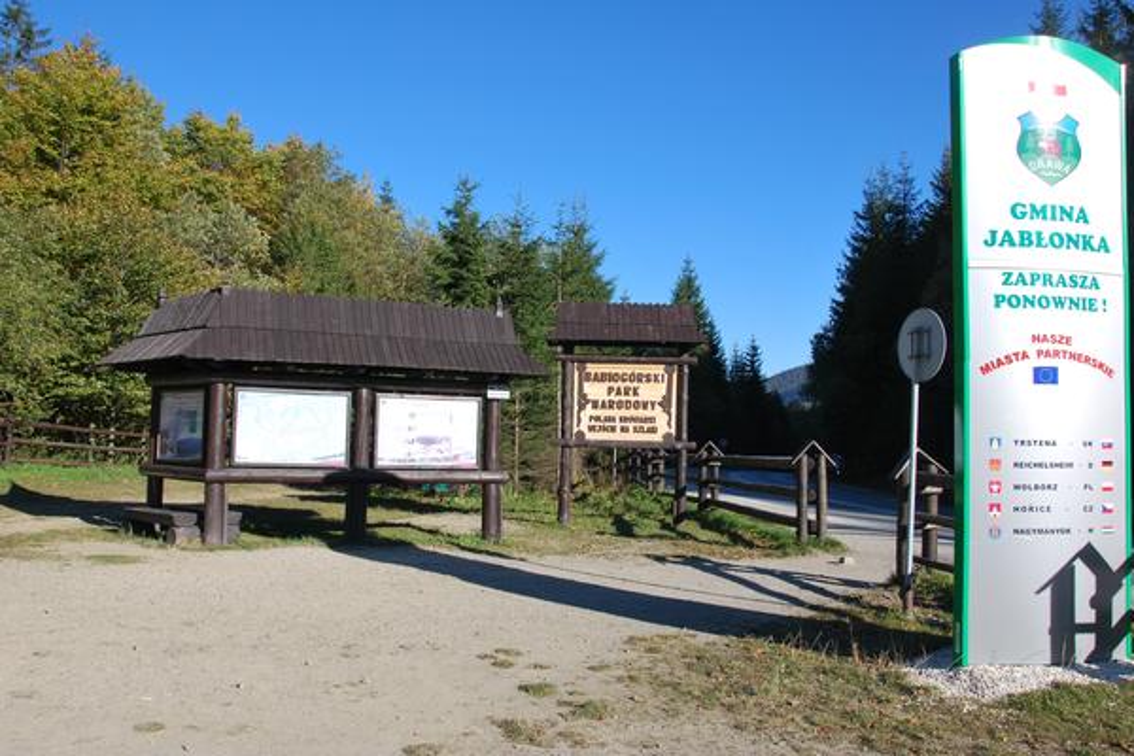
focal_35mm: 27
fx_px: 850
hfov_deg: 67.4
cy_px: 378
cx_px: 567
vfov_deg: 47.9
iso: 180
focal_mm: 18
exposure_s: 1/250
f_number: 10
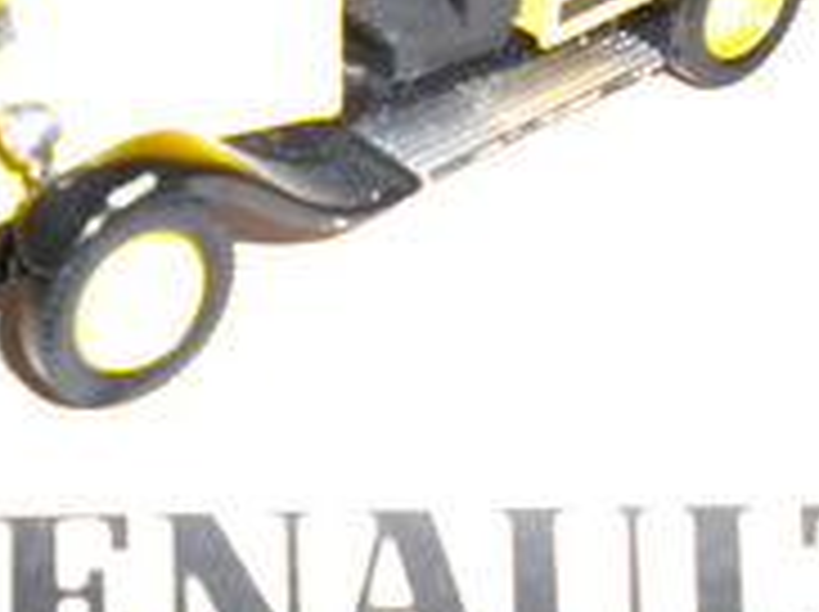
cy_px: 54
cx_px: 310
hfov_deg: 25.3
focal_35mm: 77
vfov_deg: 18.8
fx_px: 1819
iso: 400
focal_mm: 6.3
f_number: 3.1
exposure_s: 1/30
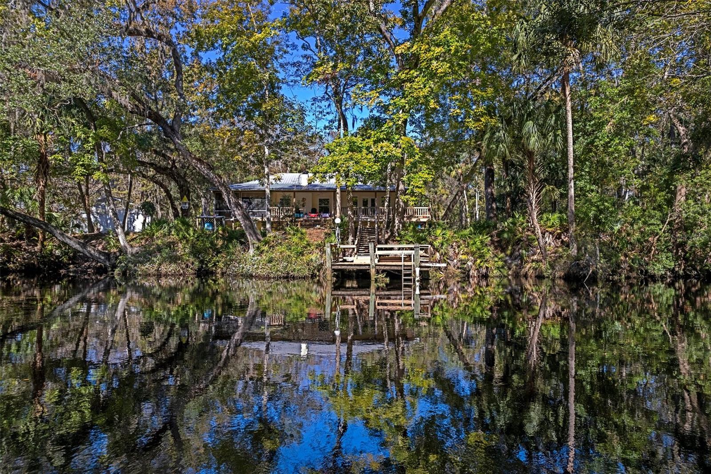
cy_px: 237
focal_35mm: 22
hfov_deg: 78.6
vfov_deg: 57.2
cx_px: 356
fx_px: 434
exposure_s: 1/400
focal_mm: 8.38
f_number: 2.8
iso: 100
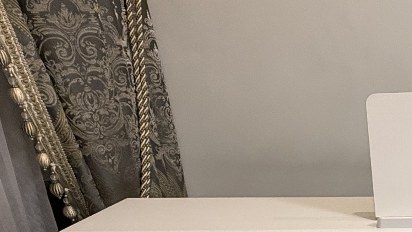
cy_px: 338
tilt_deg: -24.6
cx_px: 441
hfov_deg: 34.4
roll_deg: +0.0
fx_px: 579
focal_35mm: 53
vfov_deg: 19.9
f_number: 2.2
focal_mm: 2.22
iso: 250
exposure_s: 1/100
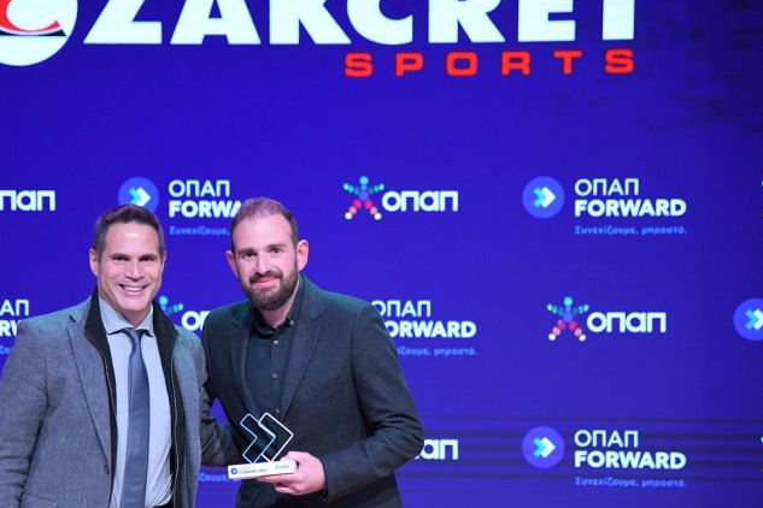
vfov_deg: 9.9
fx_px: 2925
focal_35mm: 138
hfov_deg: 14.9
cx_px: 297
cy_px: 287
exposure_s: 1/500
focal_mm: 112
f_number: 4
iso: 3200
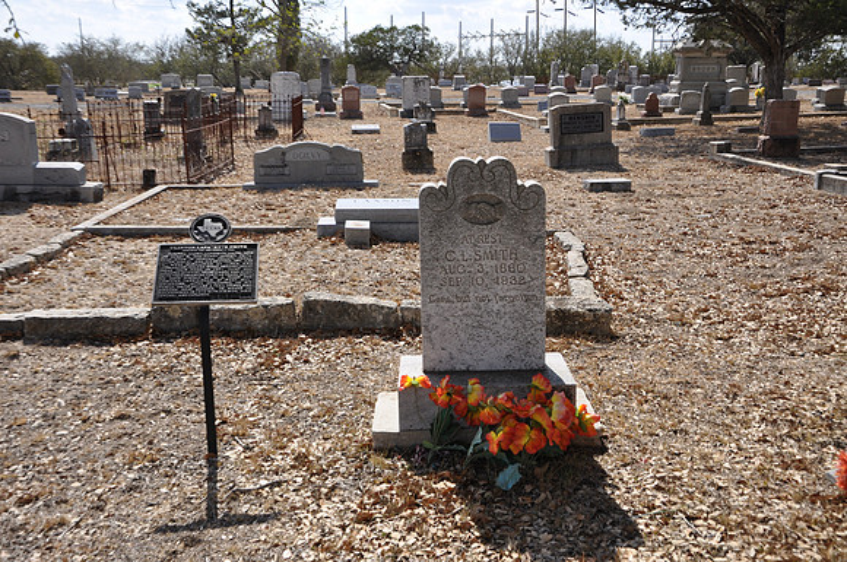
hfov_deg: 51.3
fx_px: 881
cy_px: 281
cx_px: 424
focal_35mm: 38
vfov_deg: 35.4
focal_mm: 25
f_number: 7.1
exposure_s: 1/200
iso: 200
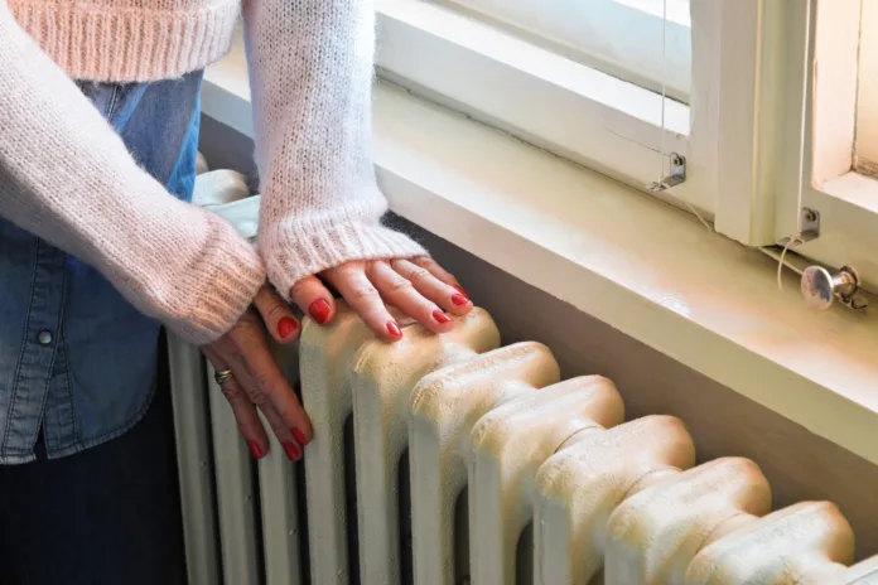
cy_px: 292
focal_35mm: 82
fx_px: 2012
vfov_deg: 16.6
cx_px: 439
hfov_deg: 24.6
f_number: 8
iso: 100
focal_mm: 55
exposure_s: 1/4
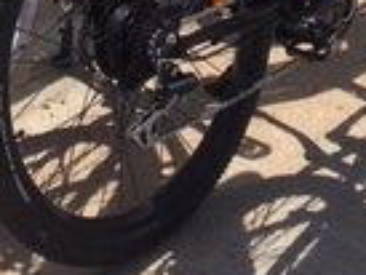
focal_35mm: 135
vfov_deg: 9.7
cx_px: 214
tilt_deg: -10.7
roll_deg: -1.6
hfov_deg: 14.6
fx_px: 1429
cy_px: -379
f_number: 2.2
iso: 25
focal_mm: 4.15
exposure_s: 1/2198
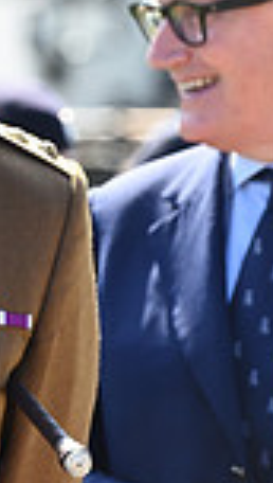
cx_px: -463
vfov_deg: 3.0
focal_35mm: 718
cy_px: -16
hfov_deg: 1.7
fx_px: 9199
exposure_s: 1/1250
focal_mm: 180
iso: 1100
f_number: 6.3
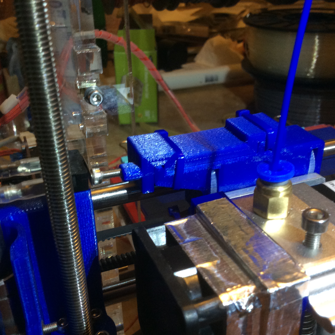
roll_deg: +0.8
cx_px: 166
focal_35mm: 38
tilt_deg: -29.6
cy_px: 167
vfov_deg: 43.9
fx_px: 416
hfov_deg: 43.9
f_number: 2.4
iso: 80
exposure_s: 1/24
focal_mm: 3.3
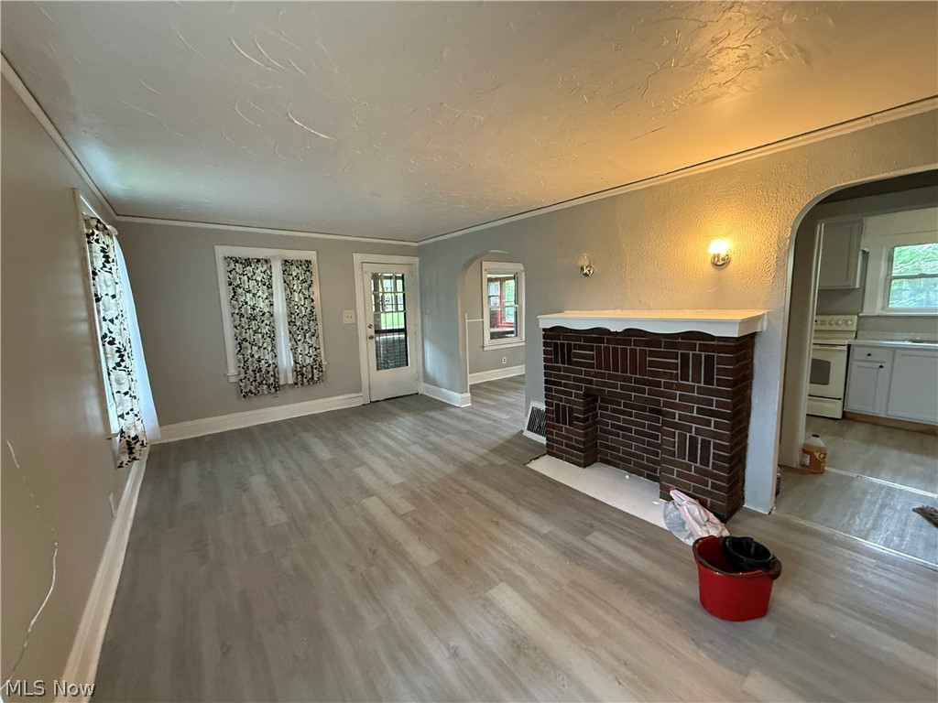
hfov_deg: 102.1
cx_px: 469
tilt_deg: -6.7
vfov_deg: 85.7
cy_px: 352
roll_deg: +1.9
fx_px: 379
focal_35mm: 14
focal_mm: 2.22
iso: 500
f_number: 2.2
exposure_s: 1/60
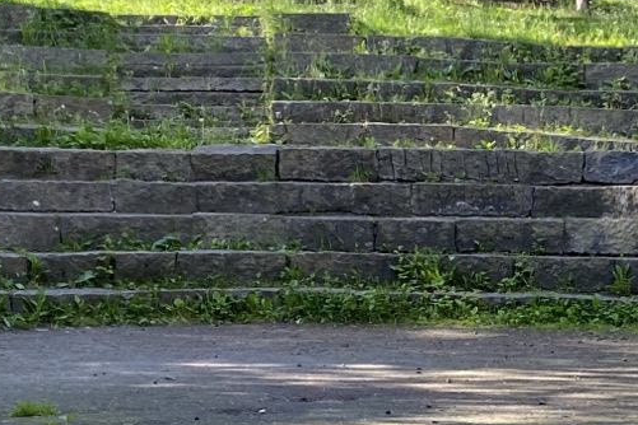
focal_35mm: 108
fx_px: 1914
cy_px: 291
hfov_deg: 18.8
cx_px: 507
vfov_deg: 12.7
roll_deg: +1.2
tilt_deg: -2.0
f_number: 1.8
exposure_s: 1/235
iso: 32
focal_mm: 4.25
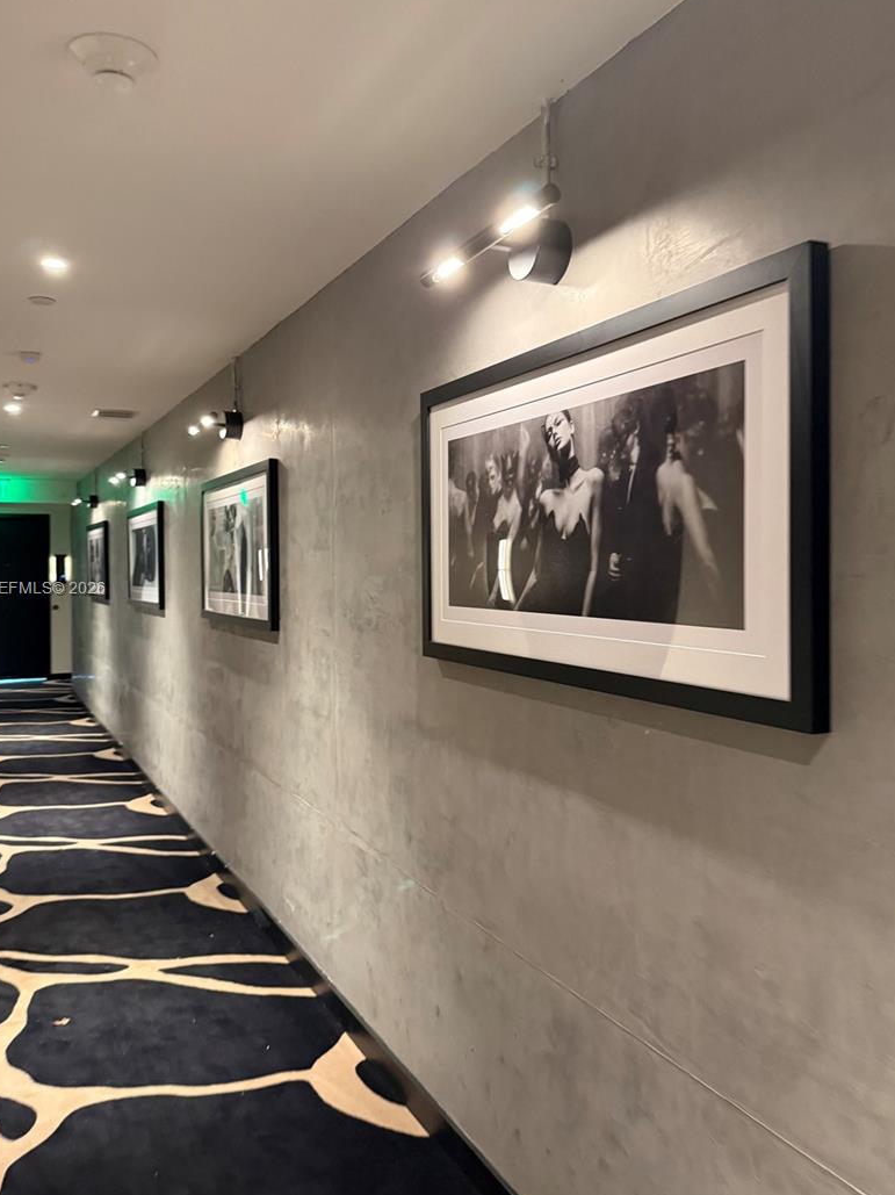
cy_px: 590
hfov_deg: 49.7
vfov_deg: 63.5
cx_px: 413
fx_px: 966
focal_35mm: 28
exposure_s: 1/60
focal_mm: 6.76
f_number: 1.78
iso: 640
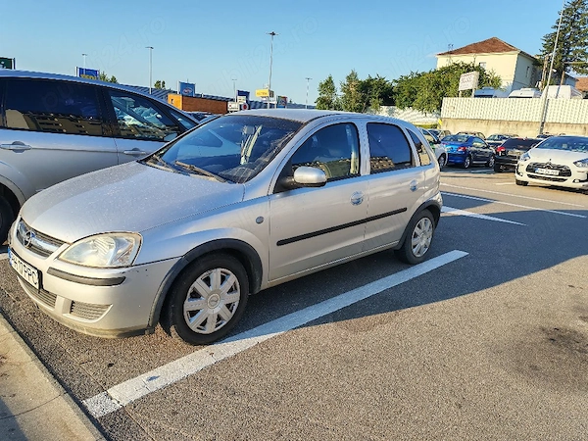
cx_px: 294
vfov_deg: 51.4
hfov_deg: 65.3
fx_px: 459
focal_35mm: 27
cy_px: 220
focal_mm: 6.12
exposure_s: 1/769
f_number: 1.9
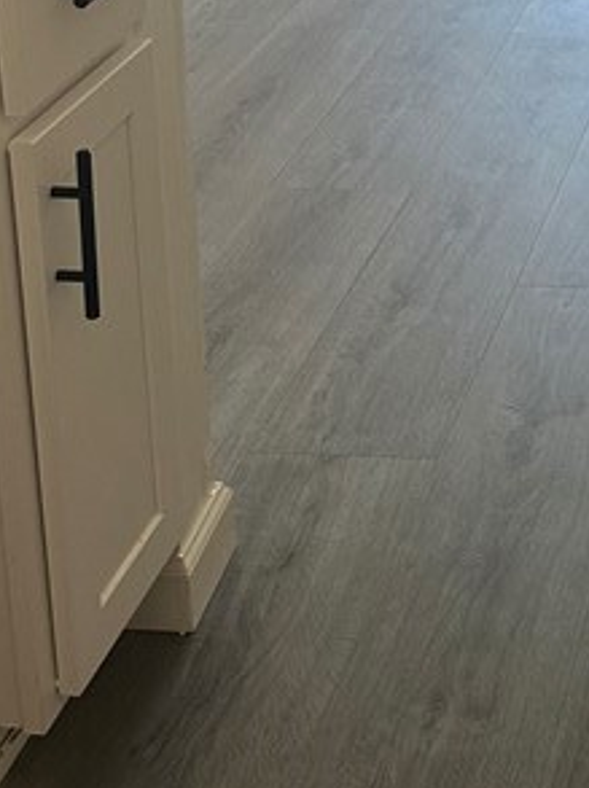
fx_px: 1910
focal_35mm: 84
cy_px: -143
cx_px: 807
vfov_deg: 21.7
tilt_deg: -13.9
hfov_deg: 16.4
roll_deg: -1.1
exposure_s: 1/121
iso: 80
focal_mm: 6.86
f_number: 1.78
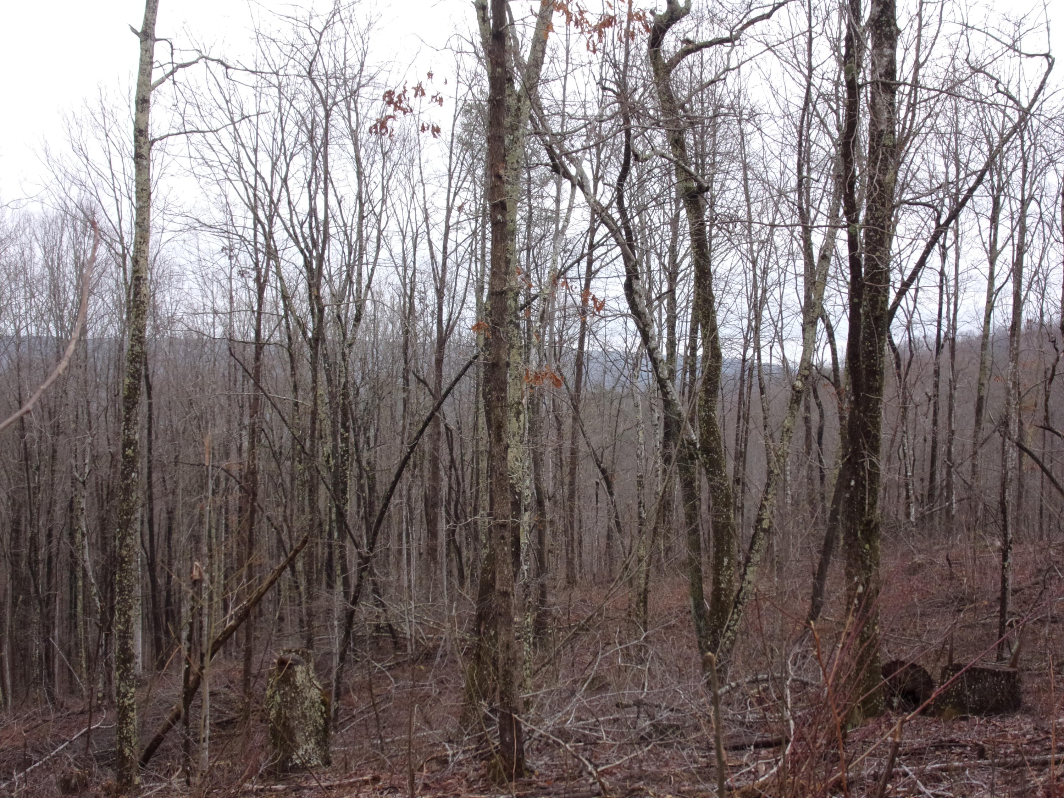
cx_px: 532
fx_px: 1660
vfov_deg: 27.0
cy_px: 399
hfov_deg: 35.5
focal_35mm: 54
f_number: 4.3
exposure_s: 1/150
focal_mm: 9.8
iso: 80
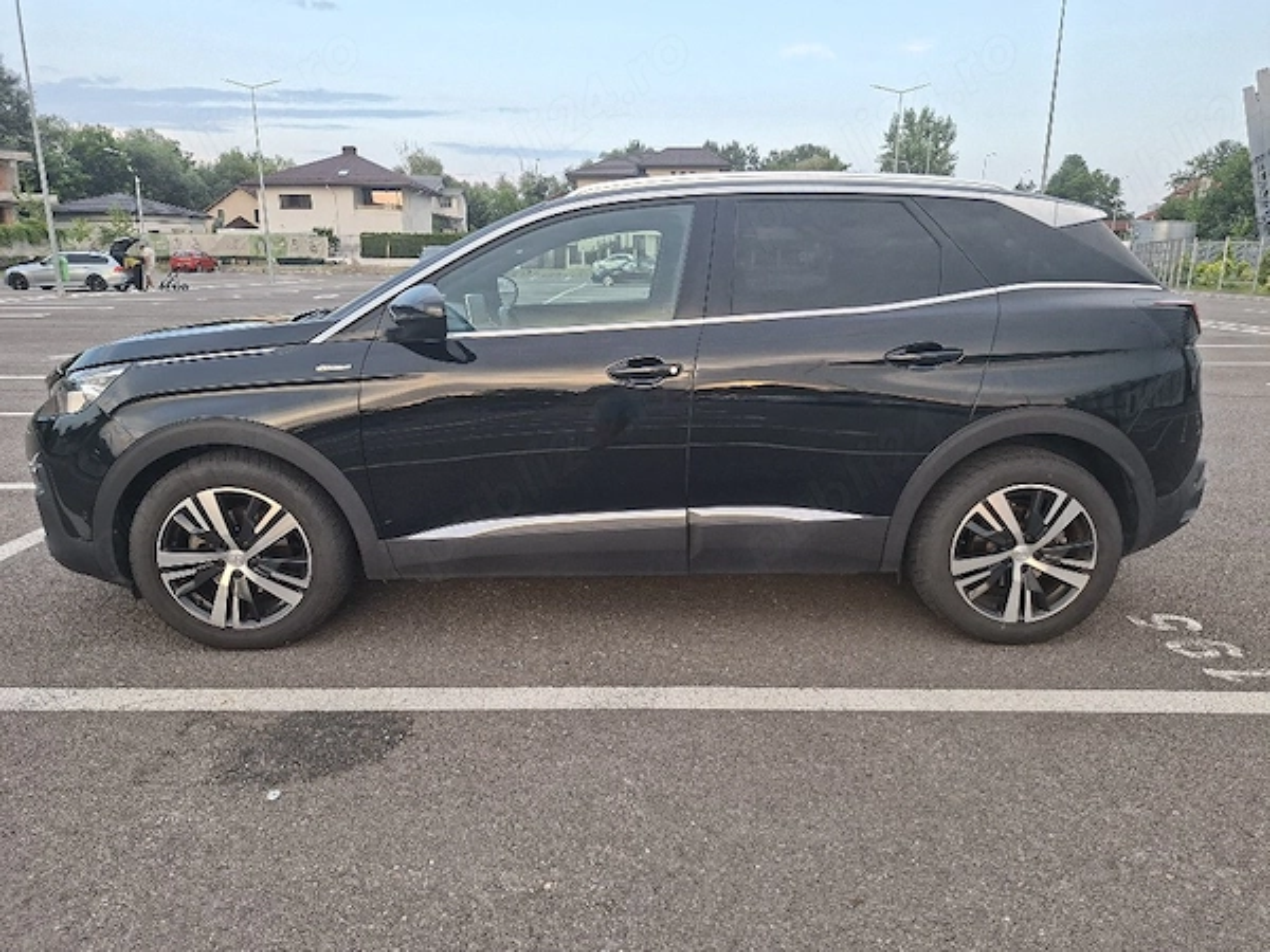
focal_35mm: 23
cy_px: 476
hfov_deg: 73.9
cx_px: 635
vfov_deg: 58.9
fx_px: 844
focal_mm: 5.54
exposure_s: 1/135
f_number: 1.8
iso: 50
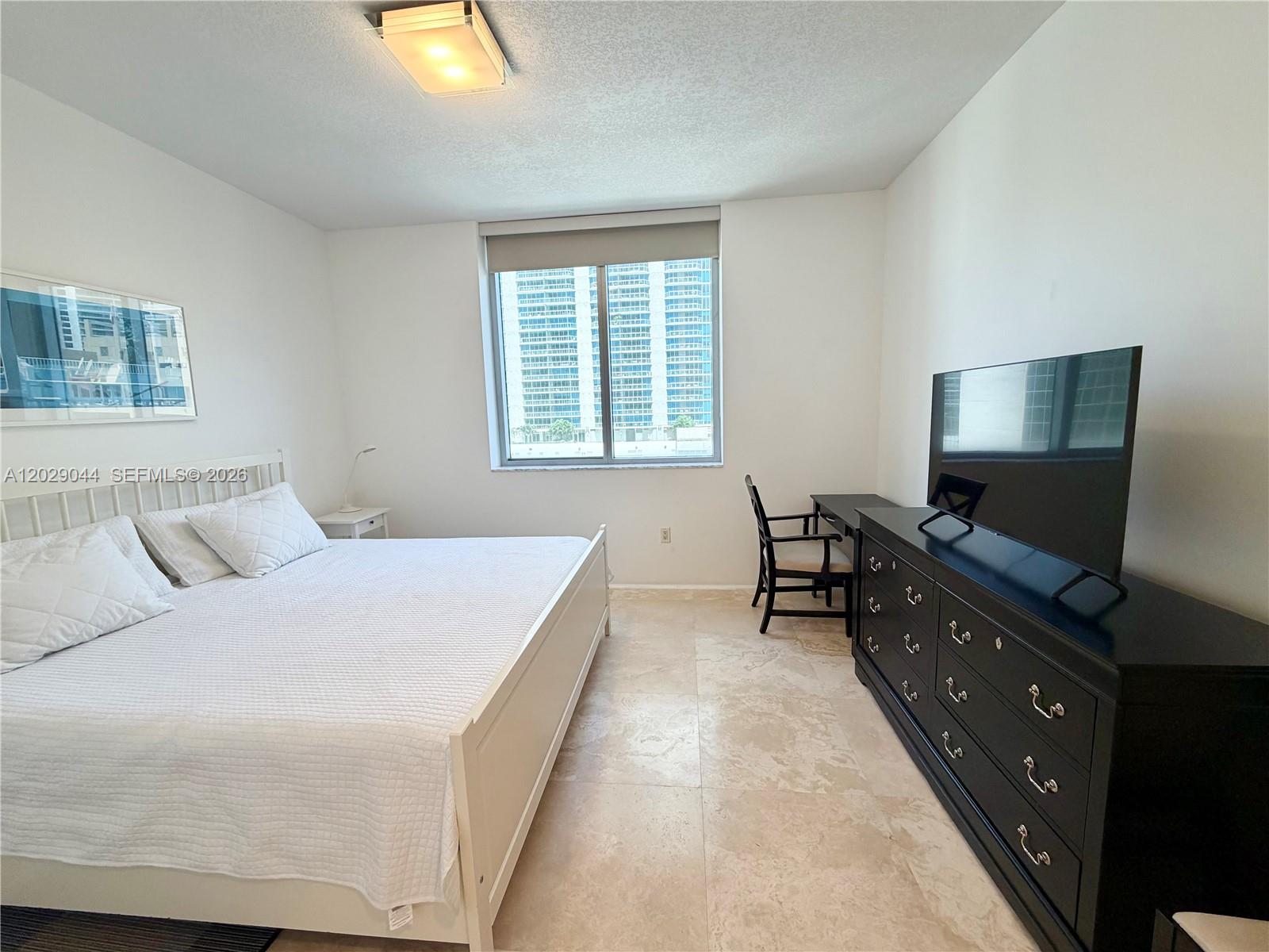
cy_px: 476
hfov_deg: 102.1
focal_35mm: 14
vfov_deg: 85.7
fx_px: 513
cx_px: 634
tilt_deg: -7.9
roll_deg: +1.3
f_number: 2.2
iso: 100
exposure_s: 1/120
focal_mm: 2.22
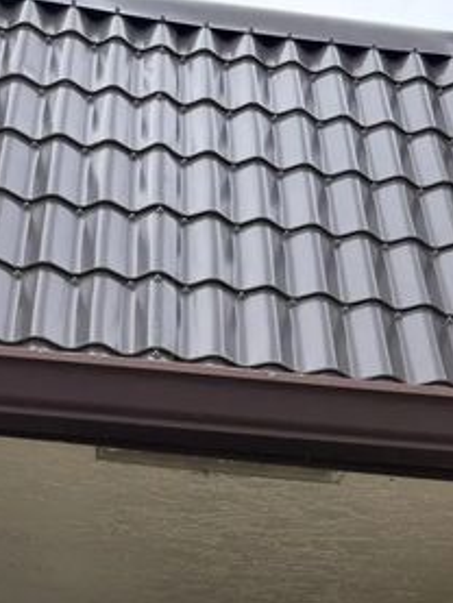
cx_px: 338
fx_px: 1290
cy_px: 872
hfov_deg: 19.8
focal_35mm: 74
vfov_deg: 22.3
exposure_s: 1/1211
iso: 80
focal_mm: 6.76
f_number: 1.78
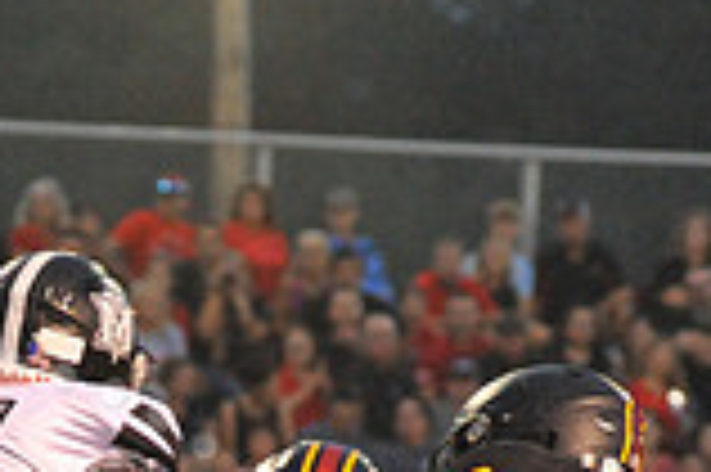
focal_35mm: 734
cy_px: 773
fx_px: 14481
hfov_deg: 2.8
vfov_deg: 1.9
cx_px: -50
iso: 6400
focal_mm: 200
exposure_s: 1/200
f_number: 5.6
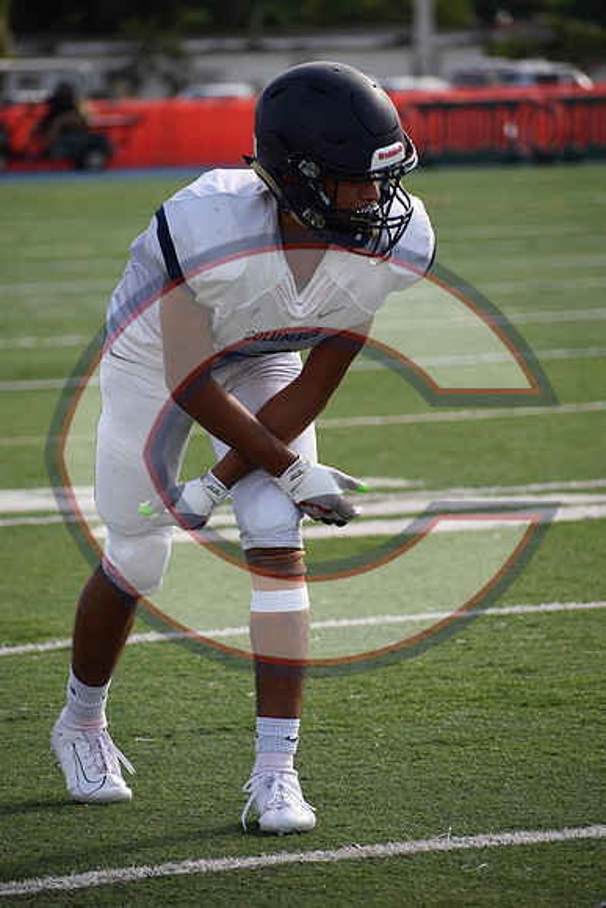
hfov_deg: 4.8
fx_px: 7191
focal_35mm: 285
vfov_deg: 7.2
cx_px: 303
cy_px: 454
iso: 400
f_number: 5.3
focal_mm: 190
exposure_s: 1/1250
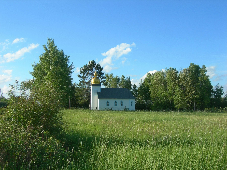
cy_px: 85
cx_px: 114
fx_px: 249
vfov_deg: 37.7
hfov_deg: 49.0
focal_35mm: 38
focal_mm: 7.8
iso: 50
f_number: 4.8
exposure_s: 1/284
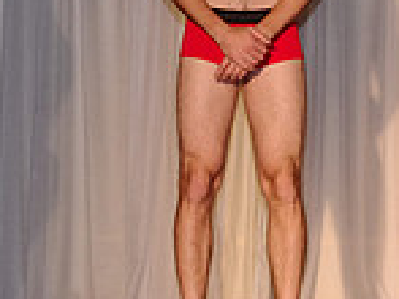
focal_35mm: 285
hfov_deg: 7.0
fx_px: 3282
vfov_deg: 5.2
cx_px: 149
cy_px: -15
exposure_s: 1/180
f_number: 2.8
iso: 640
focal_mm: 50
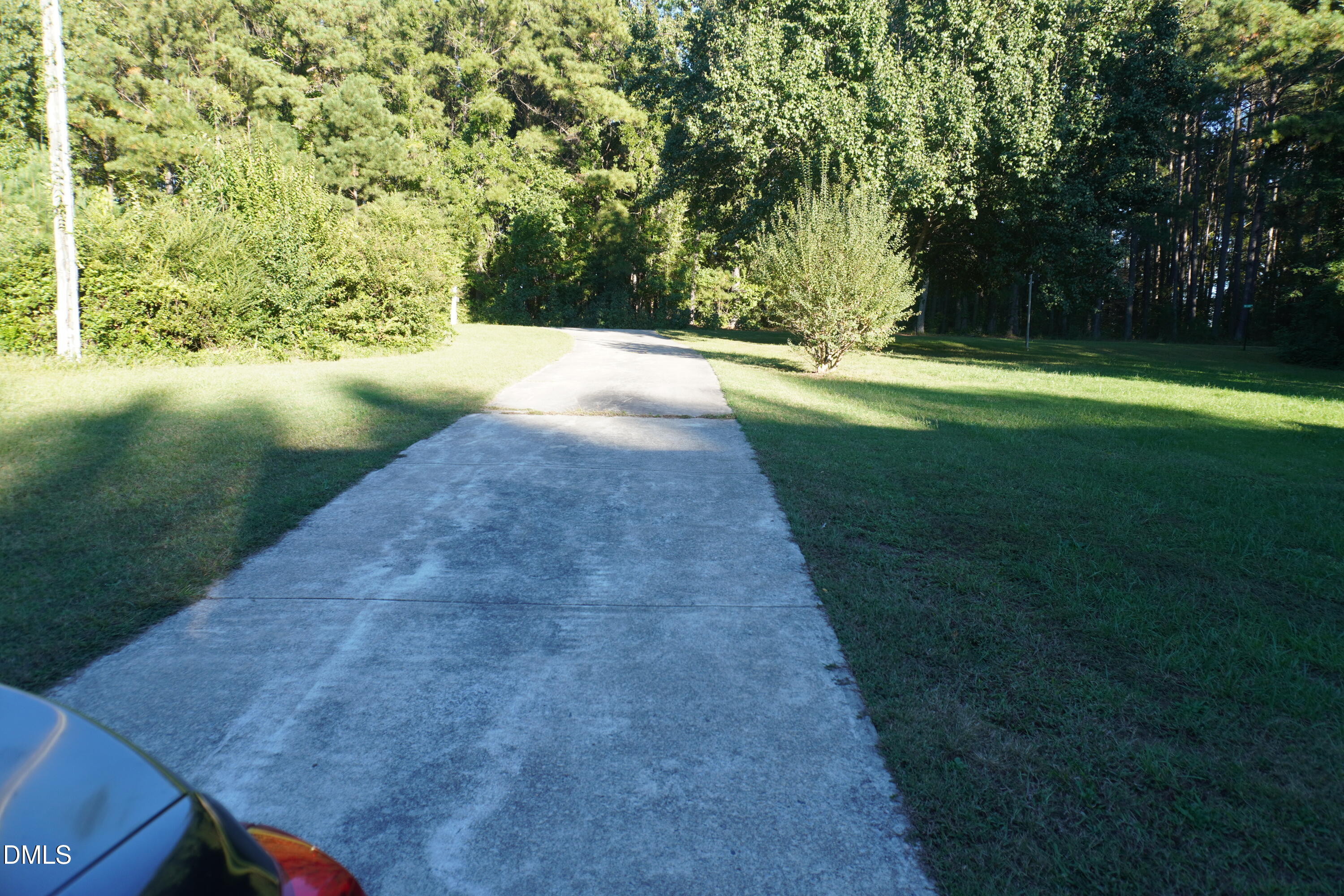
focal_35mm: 24
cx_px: 672
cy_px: 448
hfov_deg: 73.7
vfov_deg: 53.1
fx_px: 896
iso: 100
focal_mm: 16
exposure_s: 1/100
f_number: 5
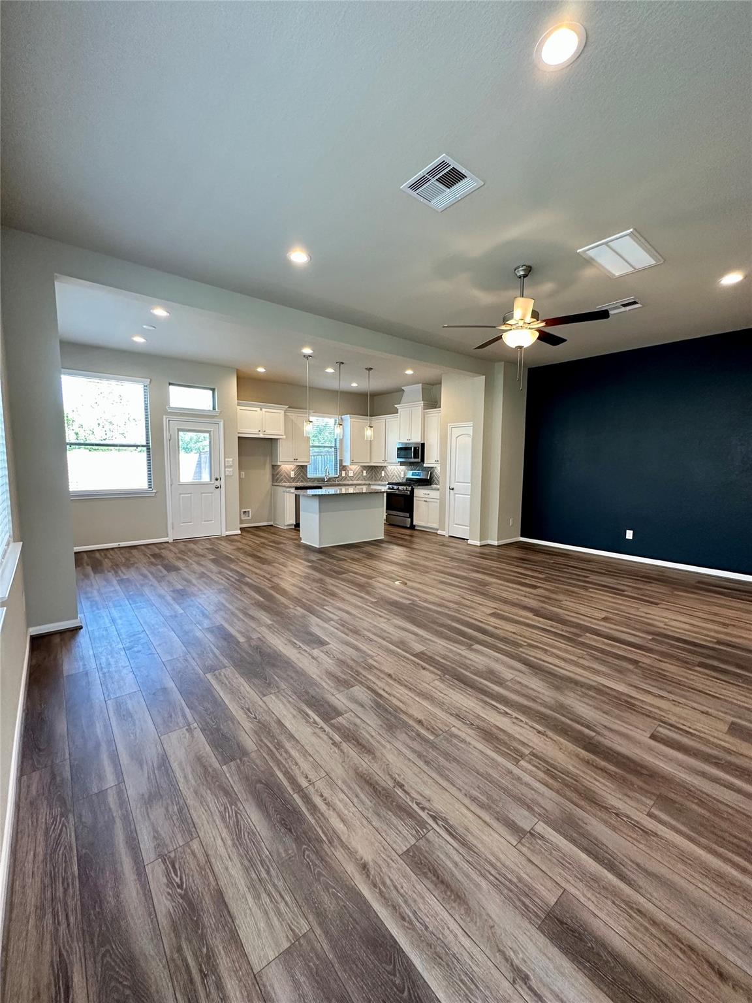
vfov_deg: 102.1
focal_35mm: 14
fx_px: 406
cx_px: 376
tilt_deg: -6.2
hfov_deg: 85.7
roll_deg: -1.2
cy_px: 502
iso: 200
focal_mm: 2.22
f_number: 2.2
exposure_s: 1/120
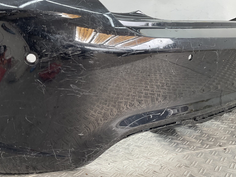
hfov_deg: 46.8
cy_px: 90
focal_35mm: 40
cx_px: 127
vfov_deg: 36.0
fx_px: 273
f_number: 1.8
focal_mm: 3
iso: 40
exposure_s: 1/120
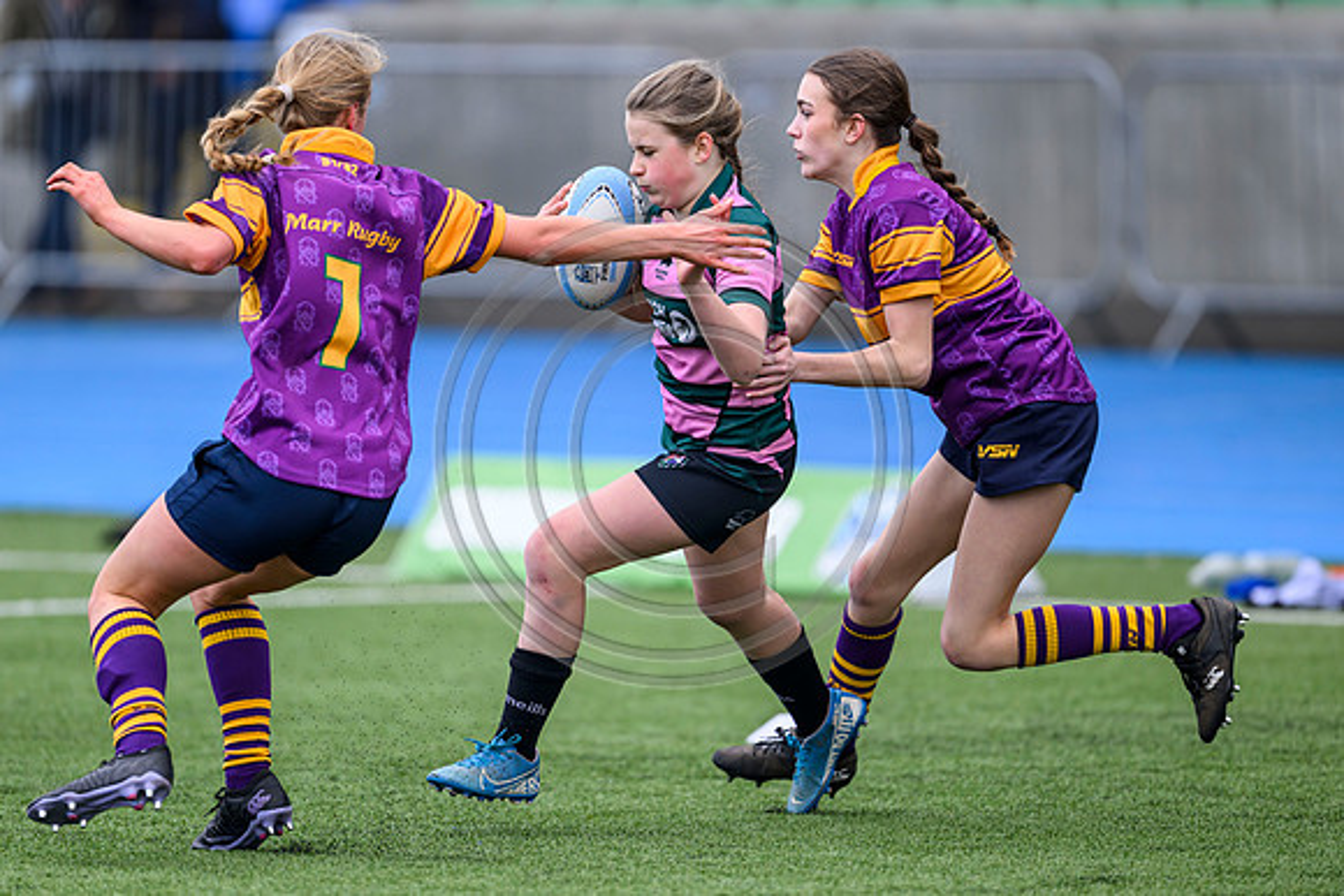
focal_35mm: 400
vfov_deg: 3.4
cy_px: 448
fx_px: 14936
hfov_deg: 5.2
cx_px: 672
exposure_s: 1/2000
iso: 500
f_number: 2.8
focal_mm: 400
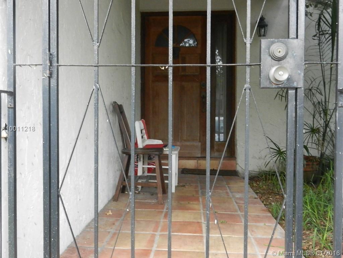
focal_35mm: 38
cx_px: 172
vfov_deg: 37.7
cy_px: 129
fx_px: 377
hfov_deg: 49.0
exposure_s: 1/200
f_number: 4
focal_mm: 6.9
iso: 640
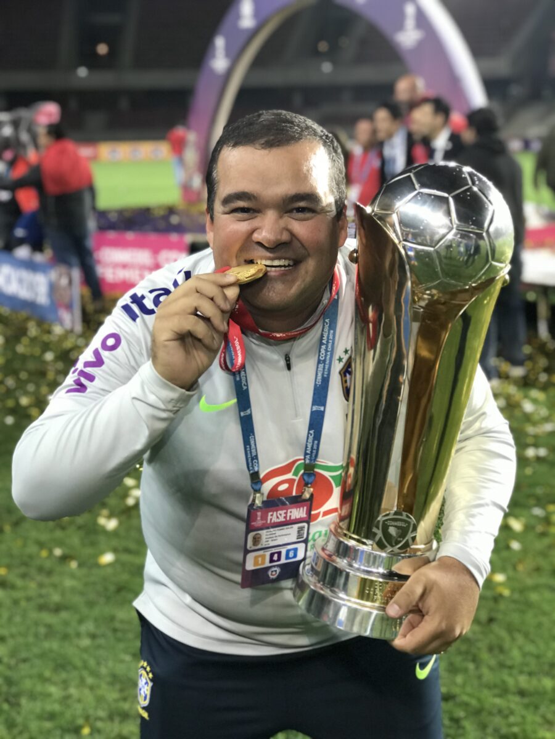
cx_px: 278
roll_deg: +0.7
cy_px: 370
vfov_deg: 33.8
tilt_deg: -11.2
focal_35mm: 57
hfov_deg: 25.7
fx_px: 1219
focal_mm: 6.6
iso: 80
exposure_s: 1/50
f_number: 2.8
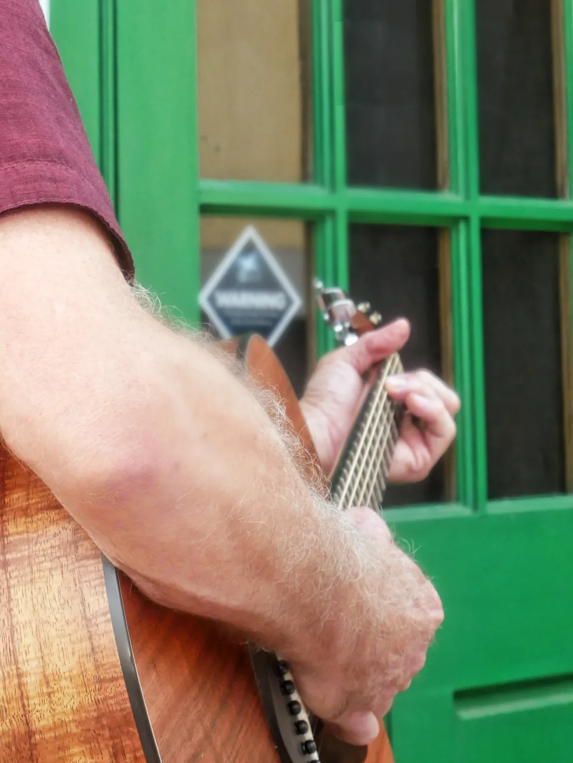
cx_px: 176
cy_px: 115
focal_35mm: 125
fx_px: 2757
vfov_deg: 15.6
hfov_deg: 11.8
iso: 320
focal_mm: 32
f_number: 5.6
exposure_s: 1/80
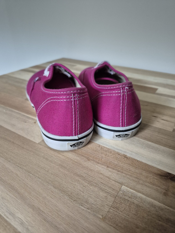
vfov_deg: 73.9
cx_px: 88
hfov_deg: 58.9
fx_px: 155
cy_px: 116
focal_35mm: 23
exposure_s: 1/120
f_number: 1.8
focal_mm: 5.4
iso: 800
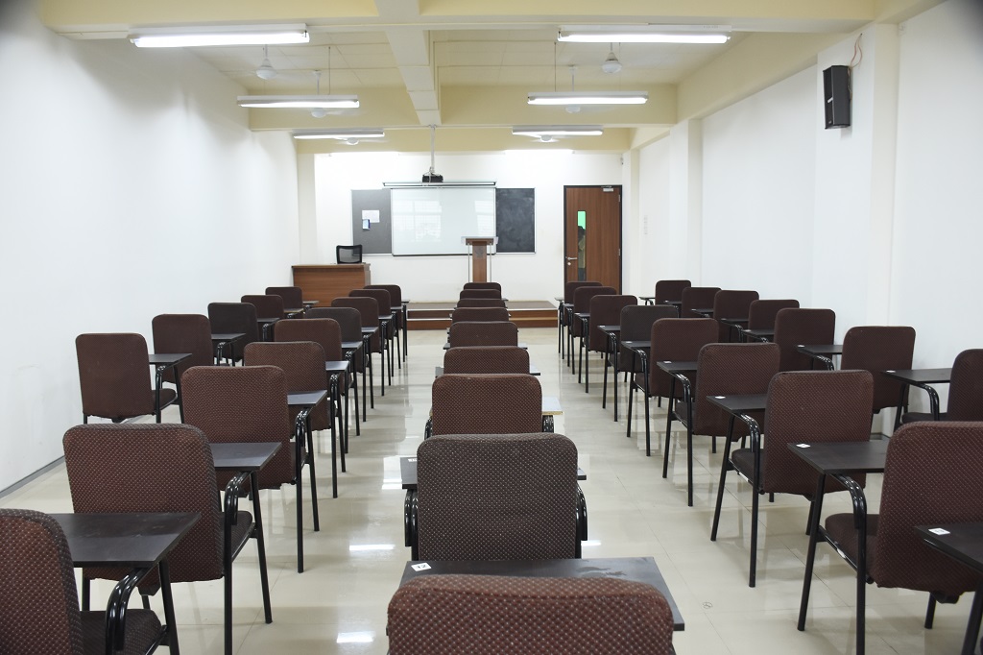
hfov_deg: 67.4
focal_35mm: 27
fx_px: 737
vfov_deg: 47.9
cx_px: 492
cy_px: 328
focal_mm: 18
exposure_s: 1/30
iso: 640
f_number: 4.5
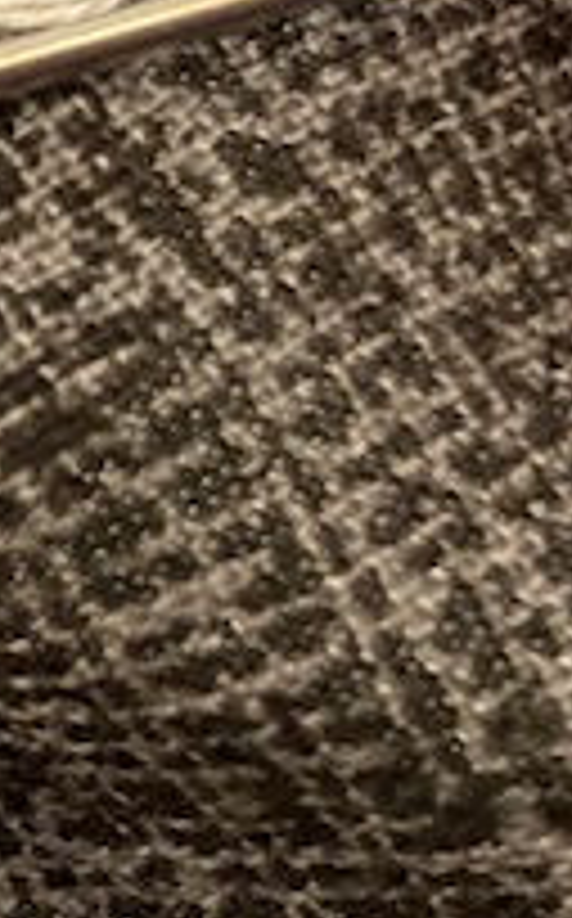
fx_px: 2626
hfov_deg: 12.4
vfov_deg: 19.6
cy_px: 176
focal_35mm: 105
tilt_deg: -54.0
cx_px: 288
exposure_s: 1/60
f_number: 1.8
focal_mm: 3.99
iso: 320
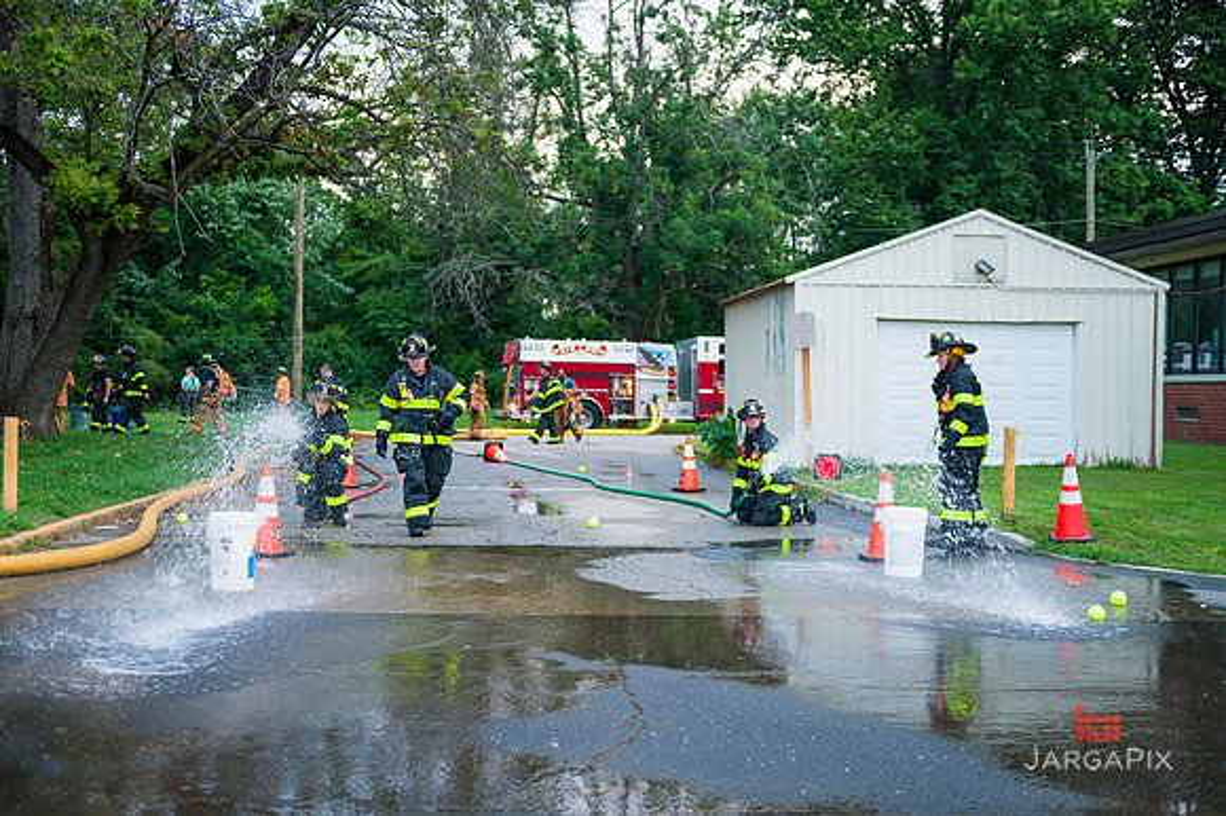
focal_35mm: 45
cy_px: 408
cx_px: 613
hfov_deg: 43.6
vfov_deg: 29.8
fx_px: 1532
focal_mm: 45
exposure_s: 1/200
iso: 1000
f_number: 3.2
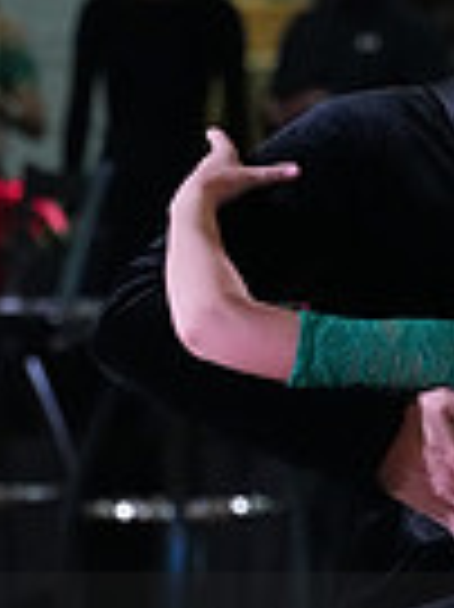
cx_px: 393
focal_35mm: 825
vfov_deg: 2.4
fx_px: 14450
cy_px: 725
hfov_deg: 1.8
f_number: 6.3
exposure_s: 1/400
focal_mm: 200
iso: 10000
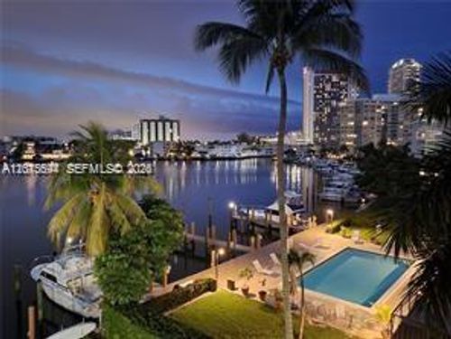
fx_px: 339
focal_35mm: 26
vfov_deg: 53.1
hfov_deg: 67.3
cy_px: 170
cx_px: 226
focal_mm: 4.25
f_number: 1.8
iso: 400
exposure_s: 1/5
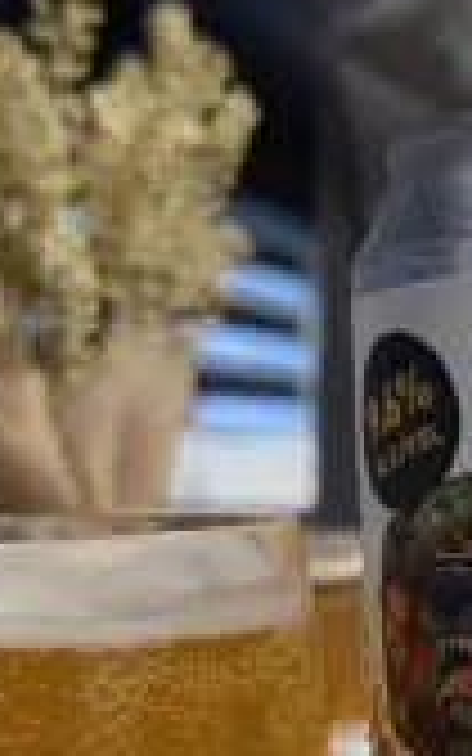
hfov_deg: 22.2
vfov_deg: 33.2
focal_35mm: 58
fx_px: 1194
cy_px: 684
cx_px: 355
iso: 800
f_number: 1.4
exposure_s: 1/60
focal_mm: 6.5
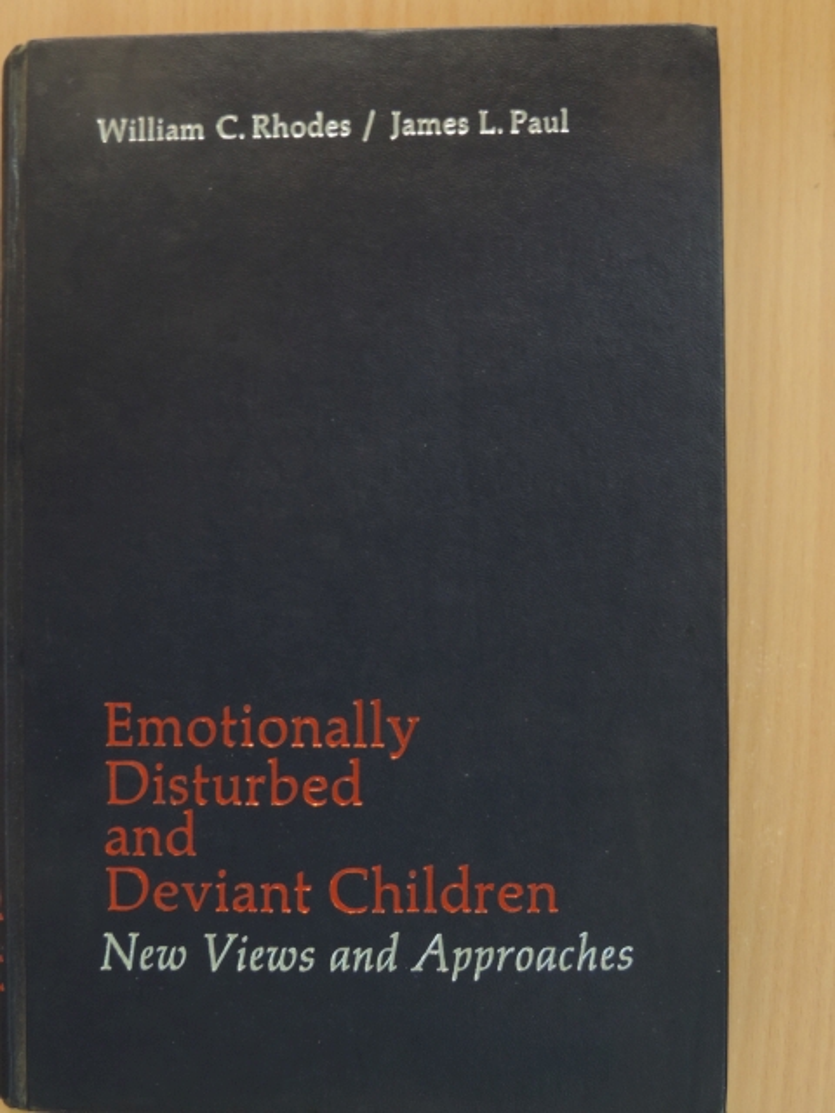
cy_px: 556
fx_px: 1608
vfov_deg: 38.2
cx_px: 418
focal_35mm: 50
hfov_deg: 29.1
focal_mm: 8.9
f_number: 3.6
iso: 400
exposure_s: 1/25
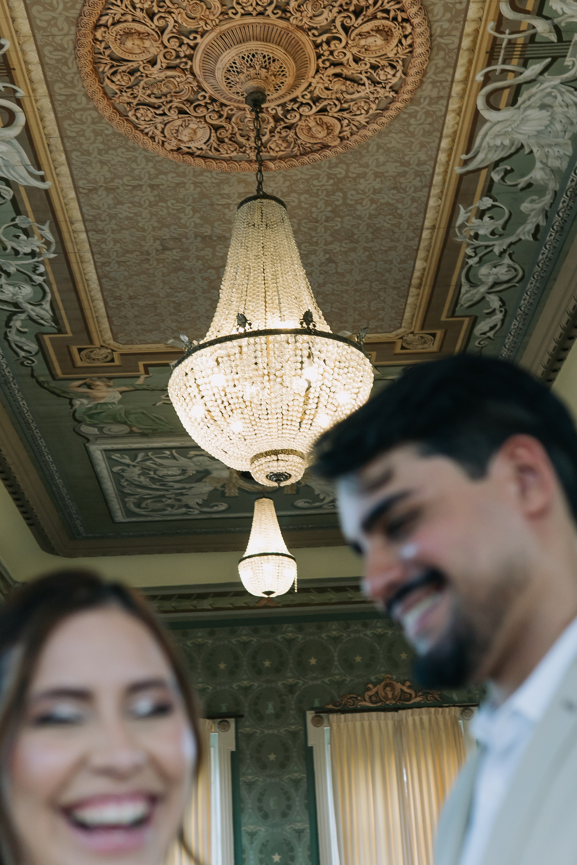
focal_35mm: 45
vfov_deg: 43.6
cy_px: 432
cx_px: 288
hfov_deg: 29.9
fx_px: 1082
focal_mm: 30
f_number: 2.8
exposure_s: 1/250
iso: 500
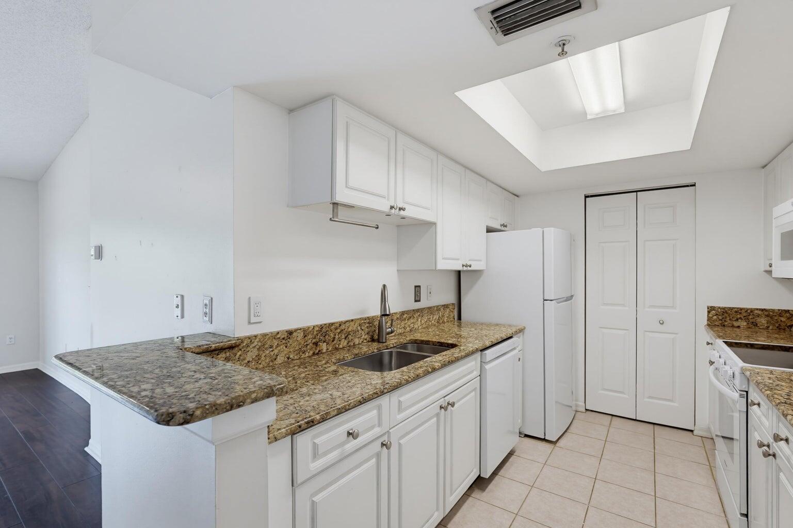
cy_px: 264
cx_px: 396
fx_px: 352
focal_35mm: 16
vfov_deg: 73.7
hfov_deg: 96.7
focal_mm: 16
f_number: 4.5
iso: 800
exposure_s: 1/80
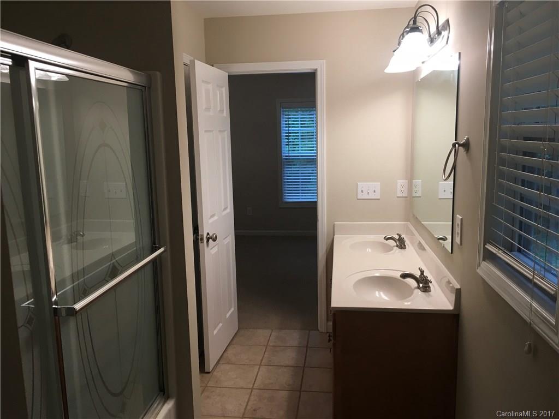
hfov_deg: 61.7
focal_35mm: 29
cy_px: 210
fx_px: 468
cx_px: 280
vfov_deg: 48.2
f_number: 2.2
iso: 25
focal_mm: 4.15
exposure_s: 1/30
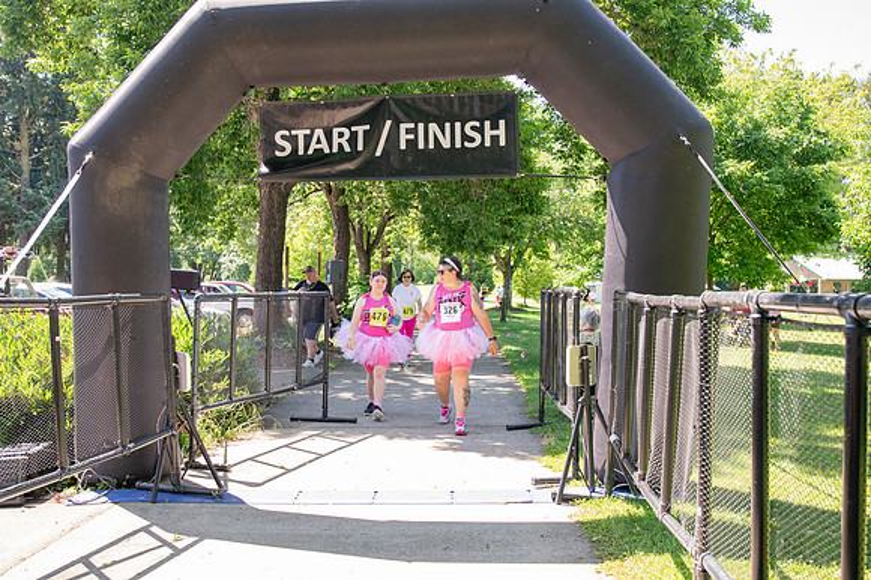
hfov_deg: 53.2
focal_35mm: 36
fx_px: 870
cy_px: 290
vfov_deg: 36.8
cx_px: 436
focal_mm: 24
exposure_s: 1/400
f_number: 4
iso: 500
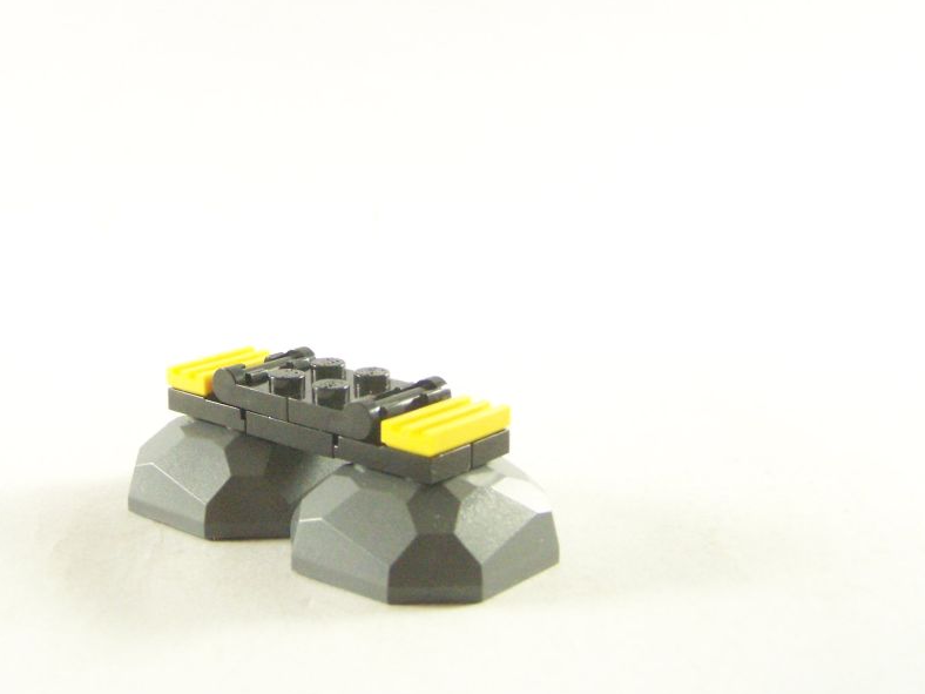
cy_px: 258
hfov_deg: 36.6
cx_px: 353
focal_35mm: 52
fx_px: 1390
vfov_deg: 27.9
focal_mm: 6.7
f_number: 3.2
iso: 400
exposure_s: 1/60
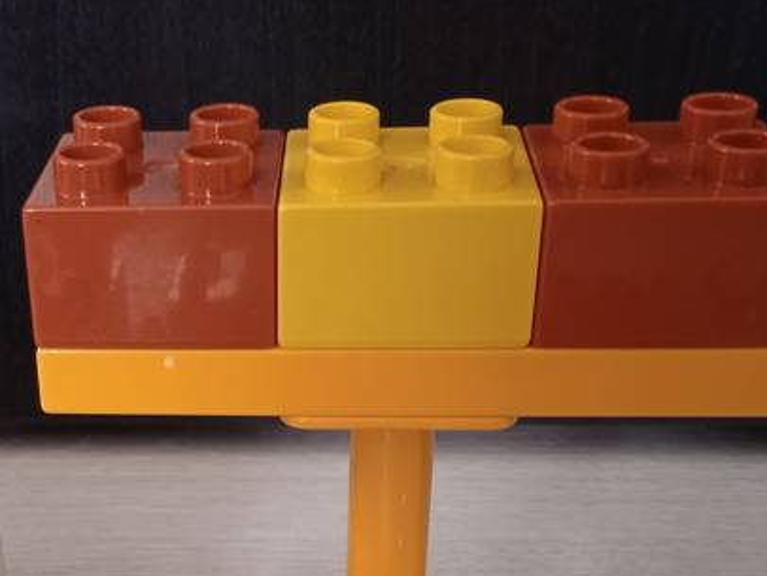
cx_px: 140
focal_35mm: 62
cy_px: 558
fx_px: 1375
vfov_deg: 22.9
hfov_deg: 30.3
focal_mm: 3.43
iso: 685
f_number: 2.2
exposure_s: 1/25
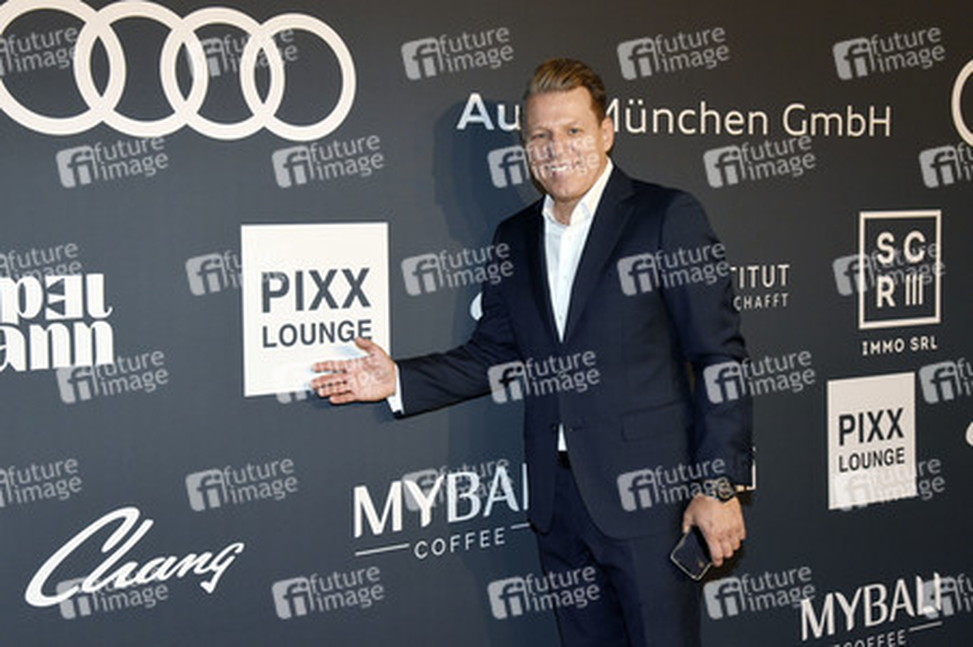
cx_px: 486
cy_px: 324
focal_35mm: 46
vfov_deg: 29.2
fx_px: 1242
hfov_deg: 42.8
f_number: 6.3
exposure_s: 1/125
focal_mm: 46
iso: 2000
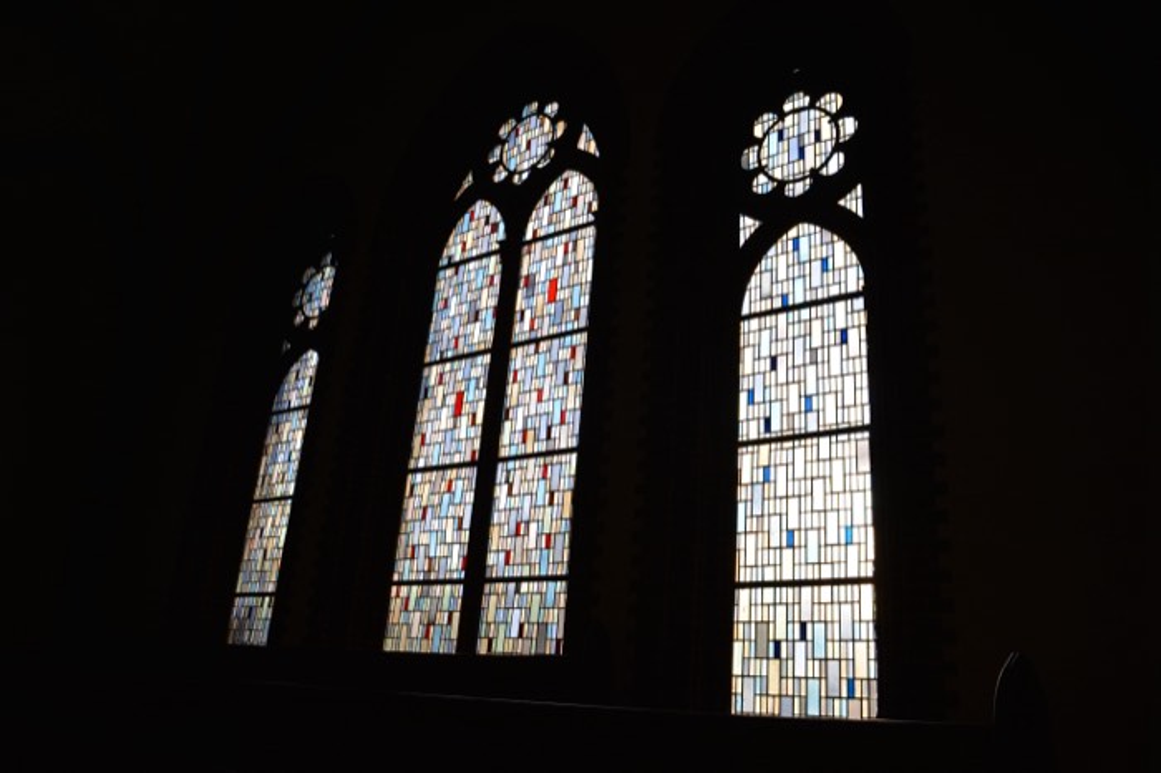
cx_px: 580
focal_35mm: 27
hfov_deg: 67.4
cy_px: 386
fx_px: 870
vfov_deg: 47.9
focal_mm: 18
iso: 200
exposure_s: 1/160
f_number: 5.6
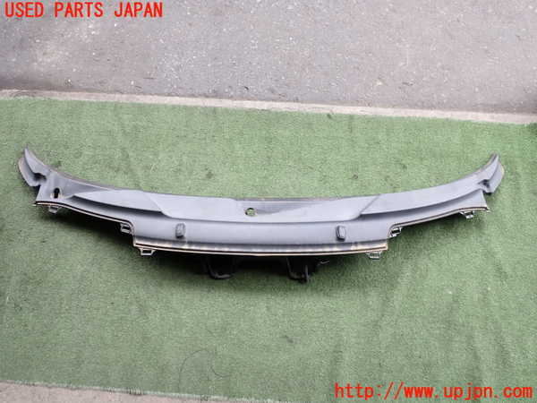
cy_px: 202
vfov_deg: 46.8
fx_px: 465
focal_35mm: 30
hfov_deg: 60.0
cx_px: 268
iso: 100
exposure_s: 1/125
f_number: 2.3
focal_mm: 5.4
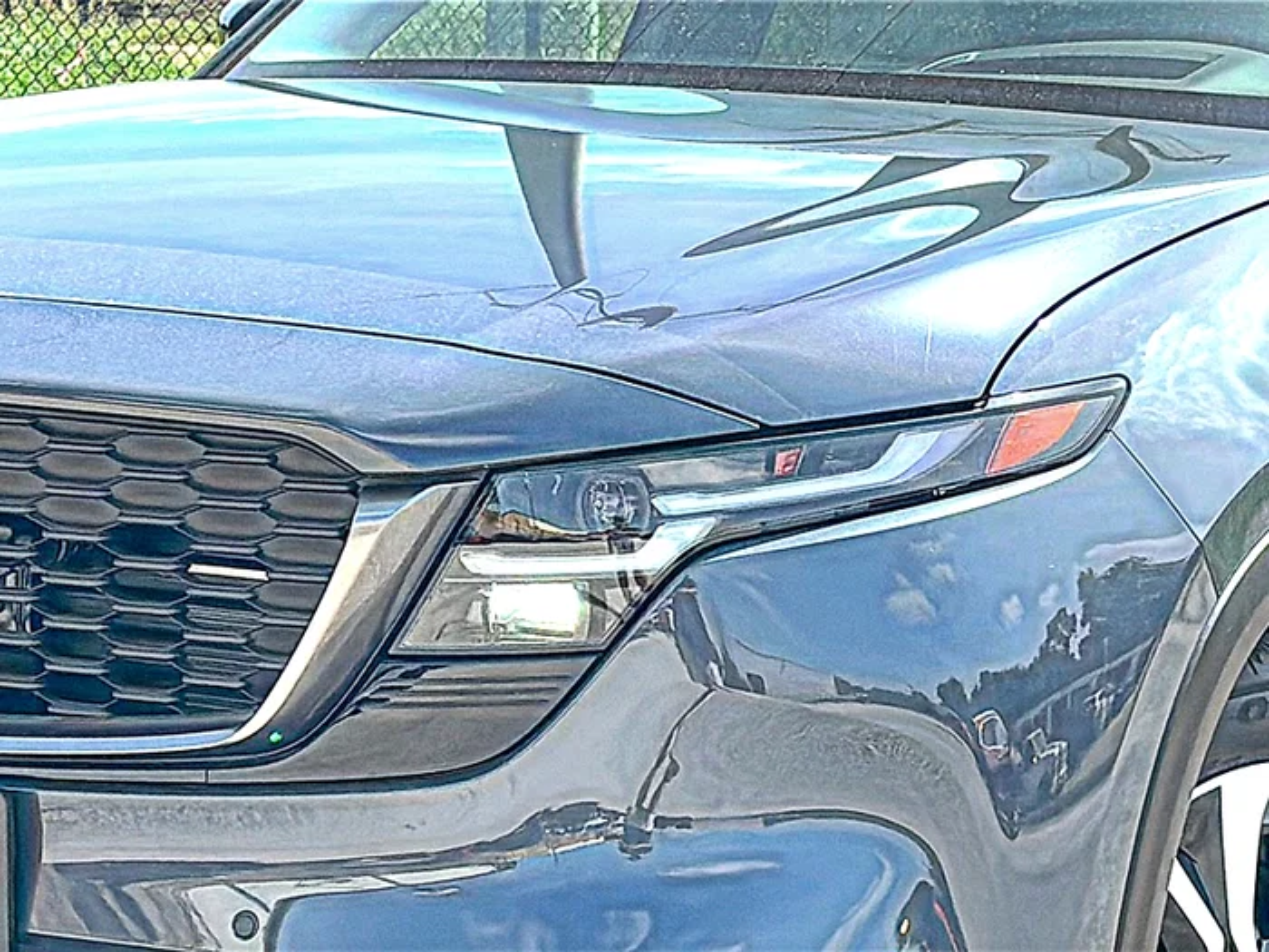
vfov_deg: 14.8
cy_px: 476
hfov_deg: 19.6
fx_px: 3666
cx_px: 634
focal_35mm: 100
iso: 100
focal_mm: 6.86
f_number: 1.78
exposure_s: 1/4049
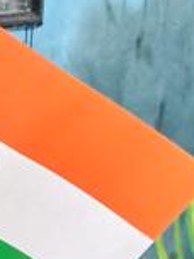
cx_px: -226
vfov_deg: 14.4
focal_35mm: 136
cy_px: 198
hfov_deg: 9.9
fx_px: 1016
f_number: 1.8
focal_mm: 3.98
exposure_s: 1/33.3
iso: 1600
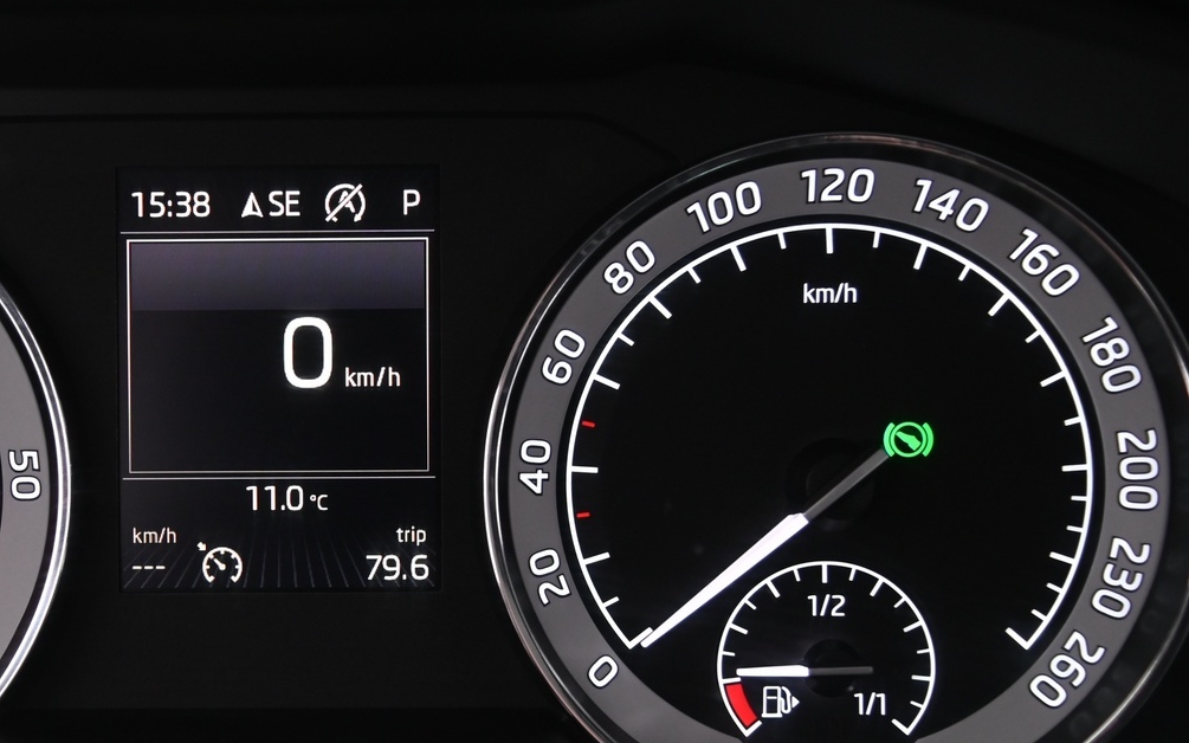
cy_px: 492
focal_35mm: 79
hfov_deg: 25.8
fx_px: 2560
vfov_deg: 16.5
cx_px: 273
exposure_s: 1/20
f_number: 4
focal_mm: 48
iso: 2000
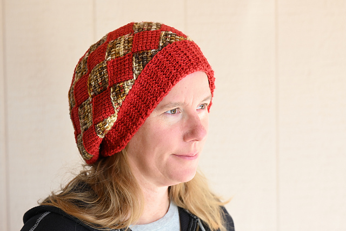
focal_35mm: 105
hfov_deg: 19.5
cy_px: 116
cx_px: 173
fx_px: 1009
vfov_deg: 13.0
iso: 800
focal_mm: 70
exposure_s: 1/500
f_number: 4
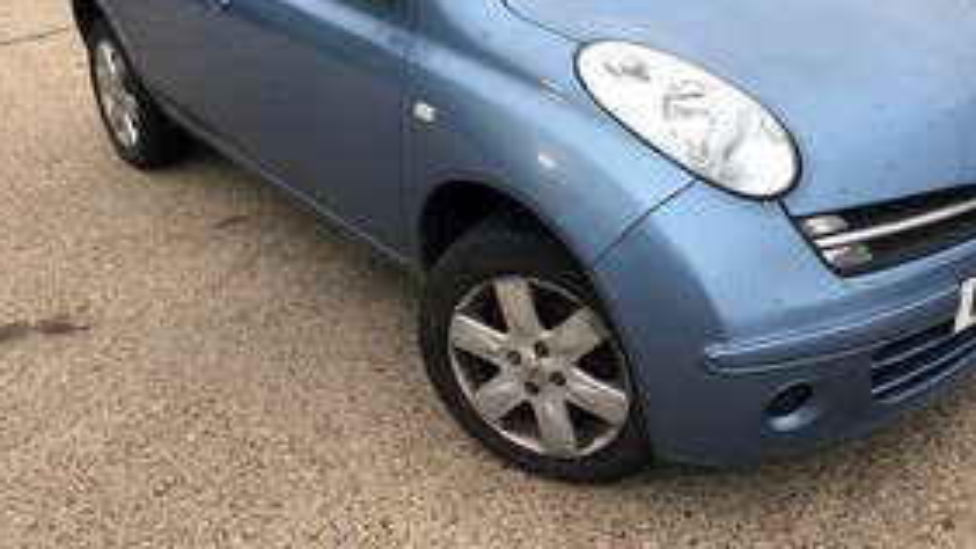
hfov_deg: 52.4
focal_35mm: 38
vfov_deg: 30.5
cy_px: 115
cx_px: 590
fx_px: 983
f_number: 1.8
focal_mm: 4
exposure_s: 1/33
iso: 25
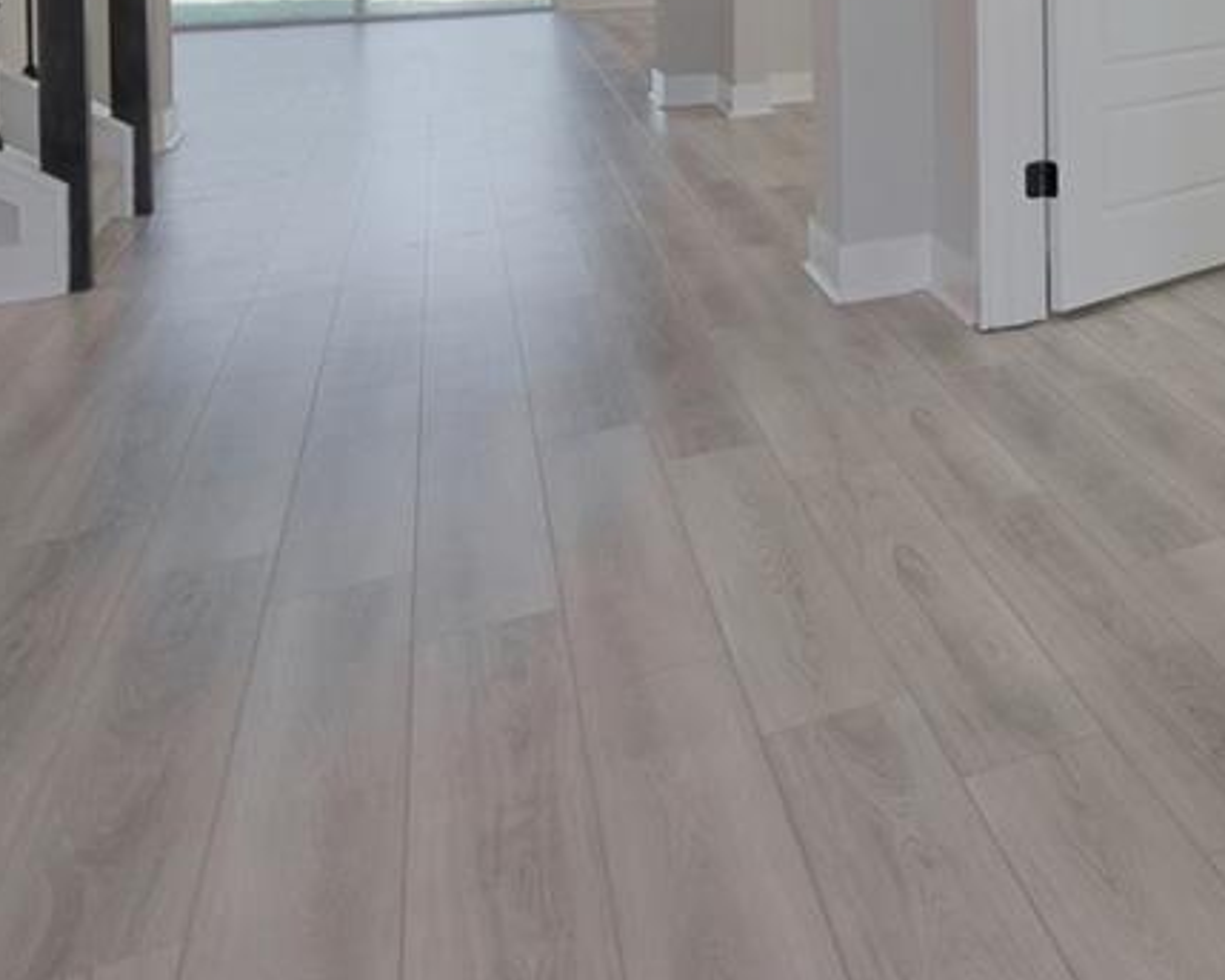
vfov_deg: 31.3
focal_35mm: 42
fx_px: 1522
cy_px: -123
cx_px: 1673
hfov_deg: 31.3
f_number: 4
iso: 640
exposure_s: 1/125
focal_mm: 8
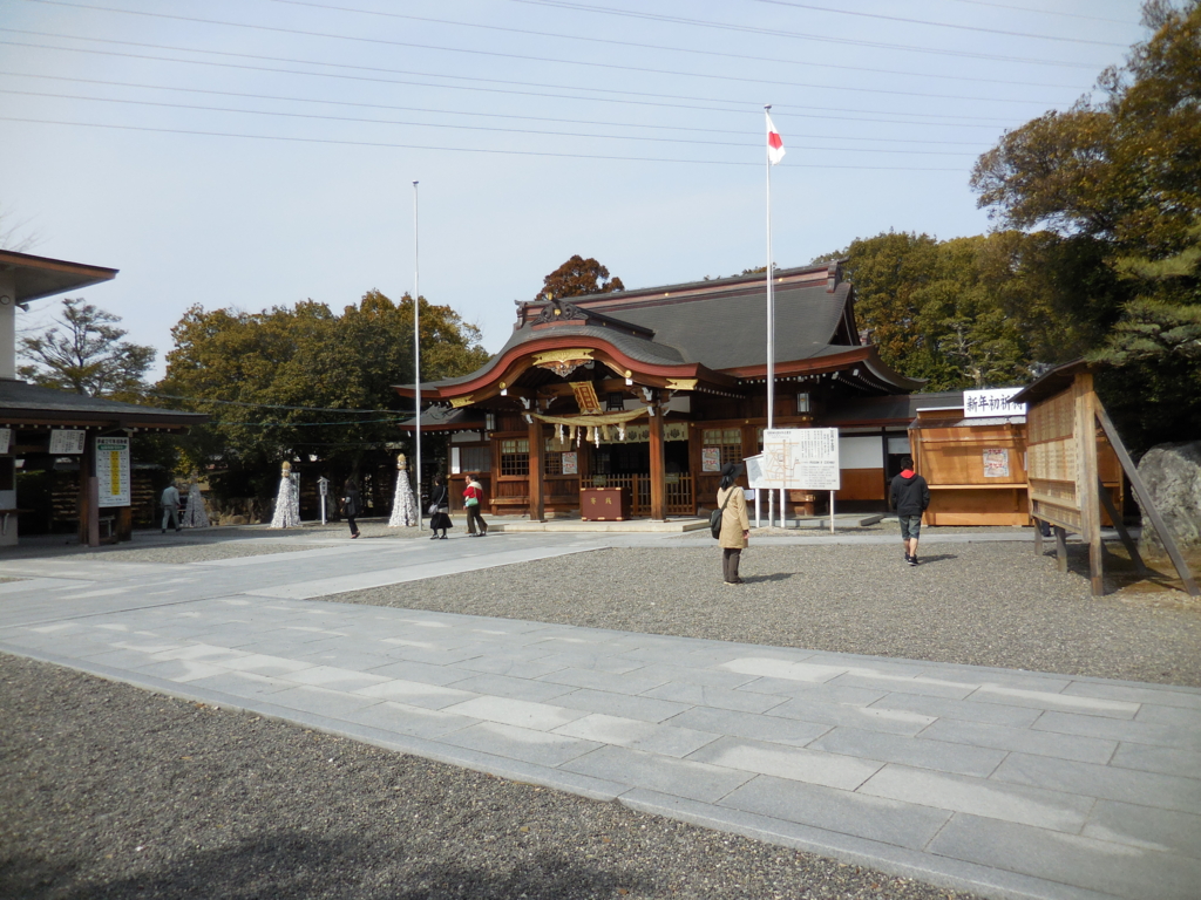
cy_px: 450
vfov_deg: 54.9
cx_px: 600
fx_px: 867
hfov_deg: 69.4
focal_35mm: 25
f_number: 3.3
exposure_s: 1/1600
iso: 125
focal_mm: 4.5
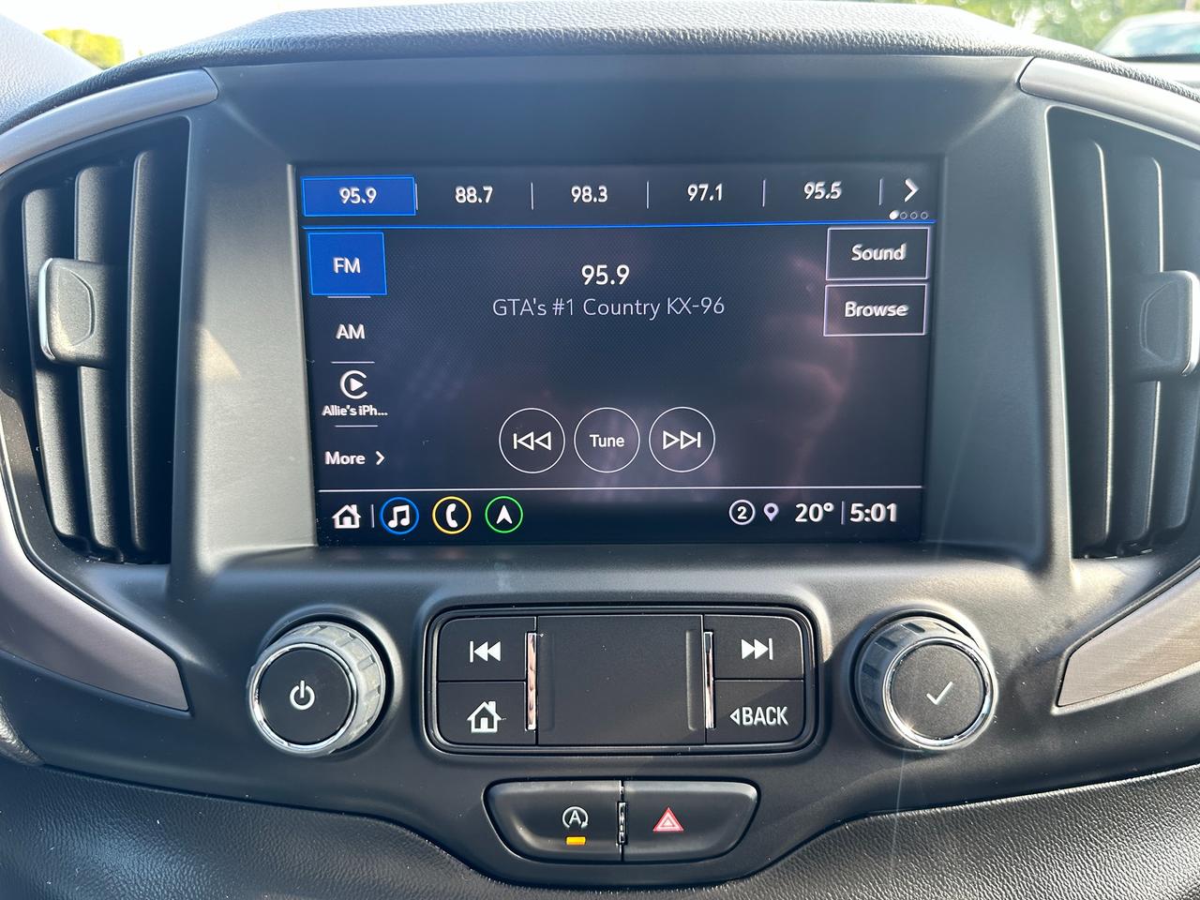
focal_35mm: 24
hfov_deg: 71.6
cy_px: 450
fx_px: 832
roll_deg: -0.2
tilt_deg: -21.1
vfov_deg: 56.8
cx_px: 600
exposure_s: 1/121
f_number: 1.78
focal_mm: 6.86
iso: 125
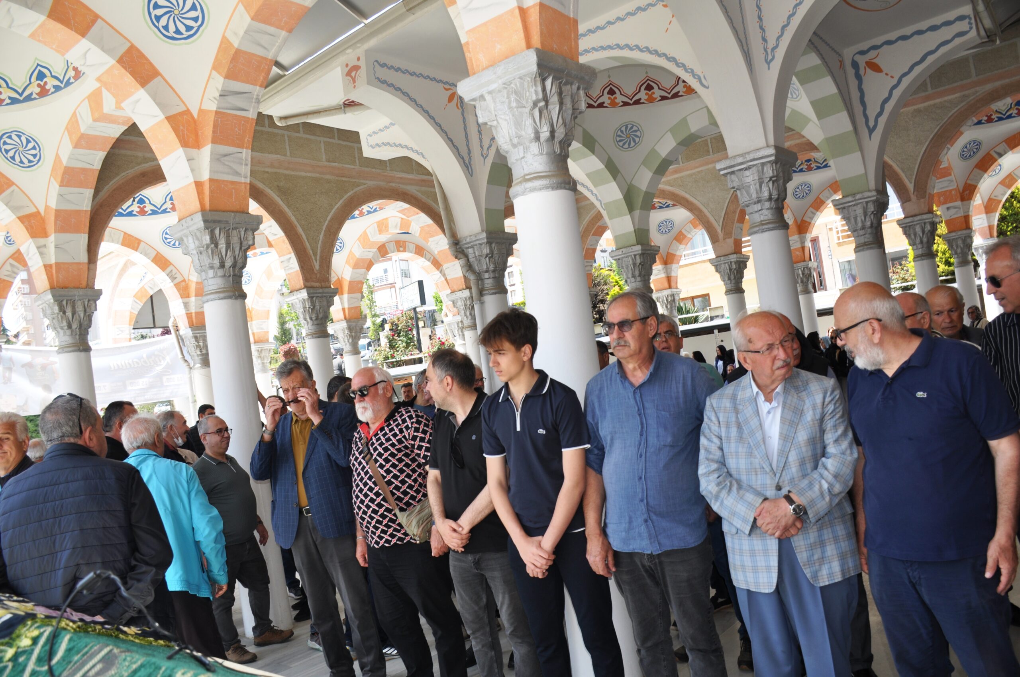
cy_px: 338
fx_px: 764
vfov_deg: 47.8
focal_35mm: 27
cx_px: 510
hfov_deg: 67.4
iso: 200
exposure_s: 1/200
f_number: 7.1
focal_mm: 18
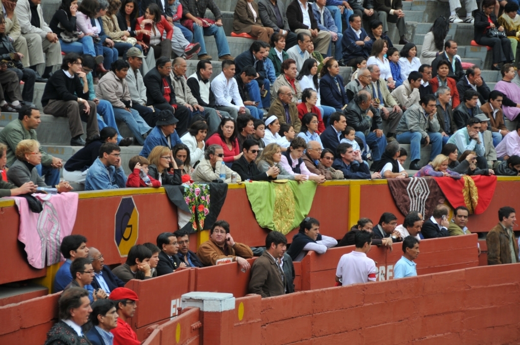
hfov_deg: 12.2
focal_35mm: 168
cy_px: 172
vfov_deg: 8.1
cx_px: 260
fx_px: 2424
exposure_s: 1/180
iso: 250
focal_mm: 112
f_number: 5.3
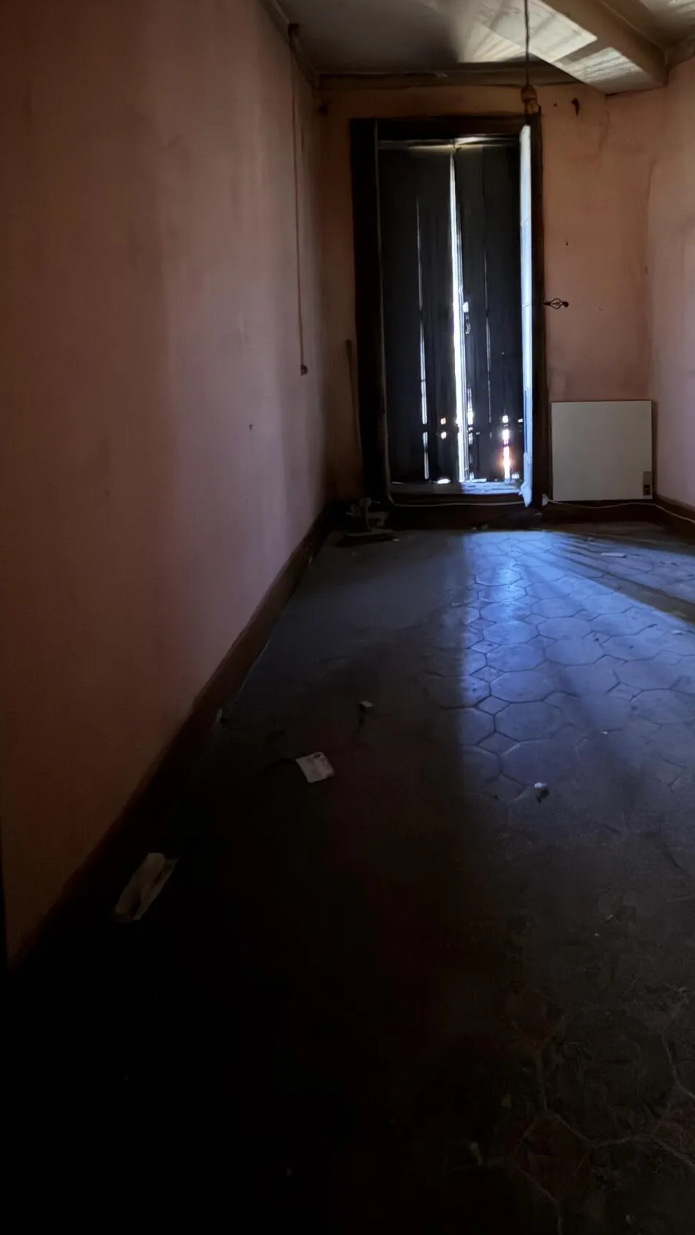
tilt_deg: -3.9
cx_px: 542
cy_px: 372
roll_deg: +1.2
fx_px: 754
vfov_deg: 75.2
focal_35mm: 23
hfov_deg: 47.2
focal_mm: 2.22
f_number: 2.2
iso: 1600
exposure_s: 1/6
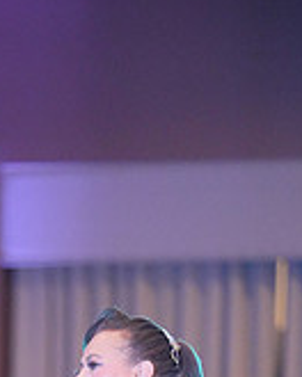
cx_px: -31
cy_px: 644
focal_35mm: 373
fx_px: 4167
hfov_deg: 4.1
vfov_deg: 5.1
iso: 5000
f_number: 2
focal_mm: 113
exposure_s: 1/400
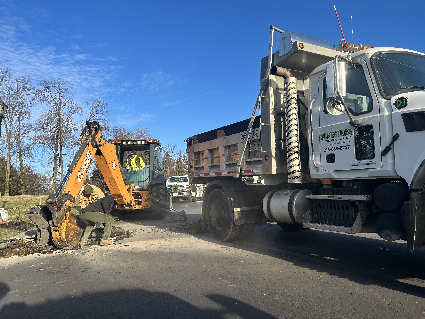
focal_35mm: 26
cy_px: 160
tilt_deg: +7.6
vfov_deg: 53.1
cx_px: 212
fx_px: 319
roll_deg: +2.4
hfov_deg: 67.3
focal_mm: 5.7
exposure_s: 1/2208
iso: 50
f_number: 1.5
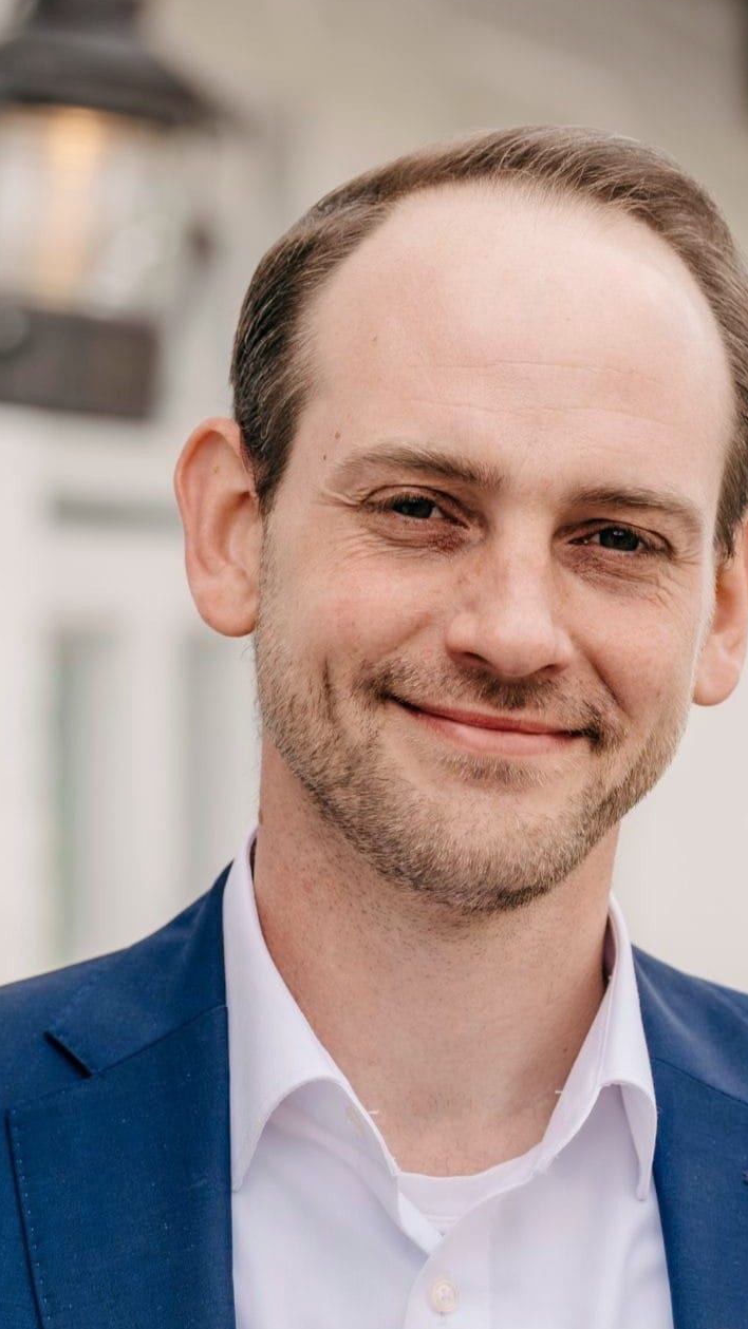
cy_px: 662
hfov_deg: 7.3
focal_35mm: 166
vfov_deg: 13.0
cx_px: 426
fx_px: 5854
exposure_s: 1/320
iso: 100
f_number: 3.5
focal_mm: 105
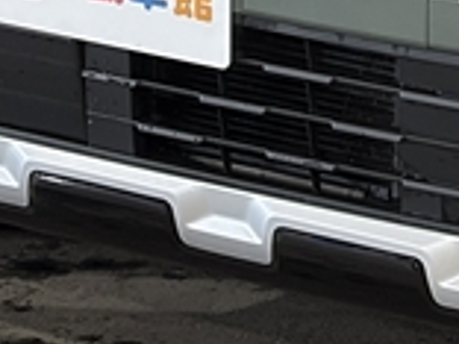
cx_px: 818
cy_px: -428
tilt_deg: -7.4
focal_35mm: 300
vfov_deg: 4.8
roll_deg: -0.8
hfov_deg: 6.5
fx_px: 3978
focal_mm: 5.96
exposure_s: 1/50
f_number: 1.6
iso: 125
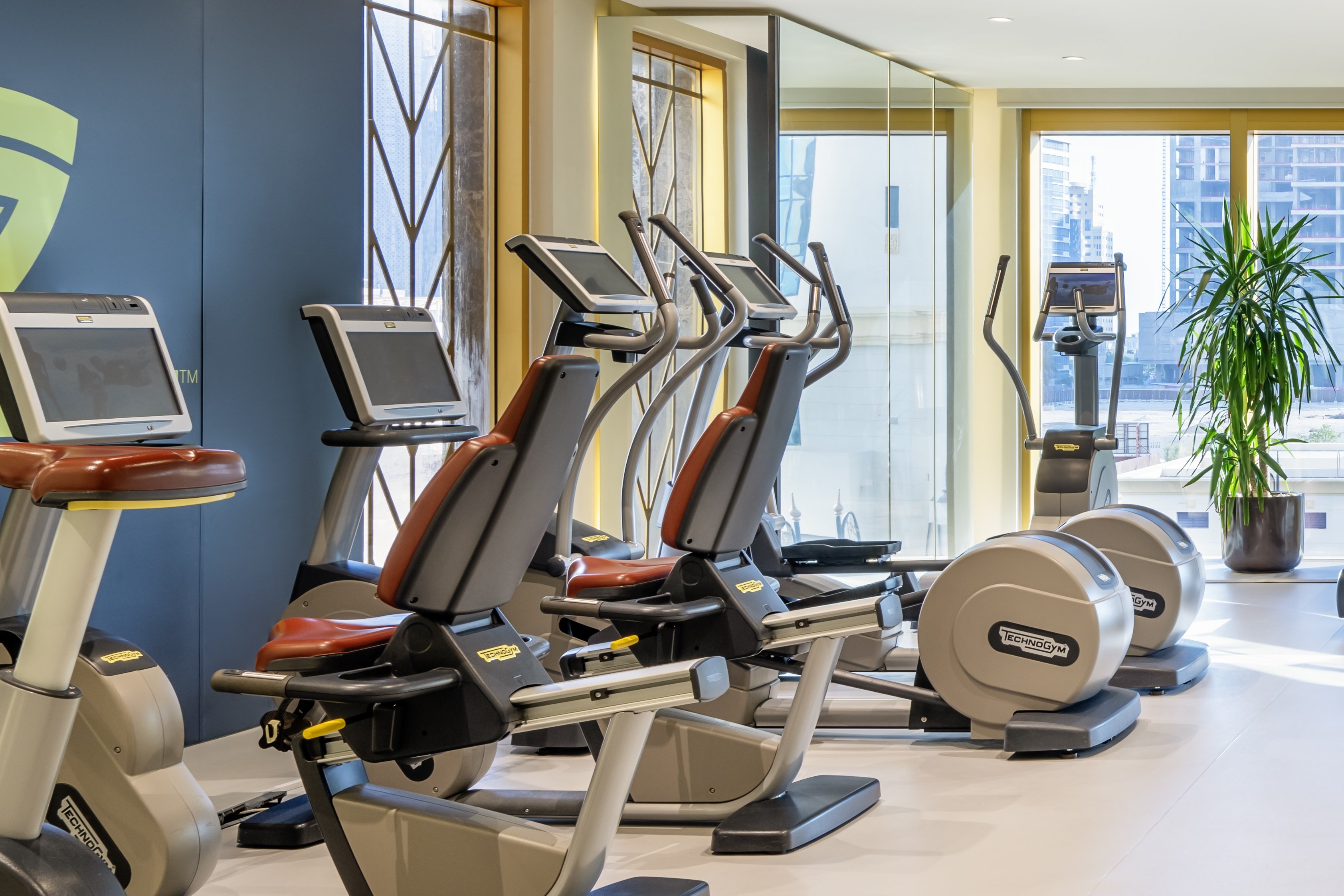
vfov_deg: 27.4
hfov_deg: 33.6
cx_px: 1573
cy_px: 344
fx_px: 1829
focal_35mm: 49
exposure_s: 1/10
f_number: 11
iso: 100
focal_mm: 20
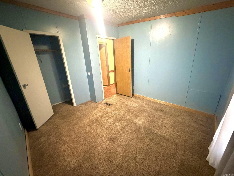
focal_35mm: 14
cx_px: 117
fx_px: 95
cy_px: 88
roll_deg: +3.5
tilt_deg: -18.5
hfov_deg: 102.1
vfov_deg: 85.7
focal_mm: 2.22
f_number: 2.2
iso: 1250
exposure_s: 1/40
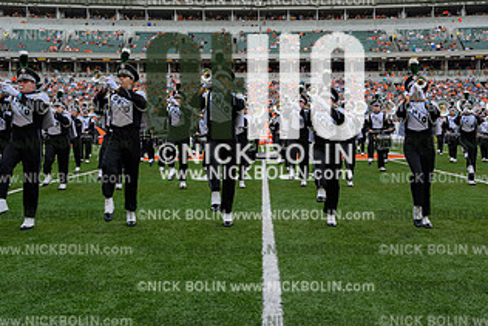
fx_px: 597
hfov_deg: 44.5
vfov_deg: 30.3
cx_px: 255
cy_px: 107
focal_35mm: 44
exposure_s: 1/100
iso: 80
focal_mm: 24
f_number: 7.1
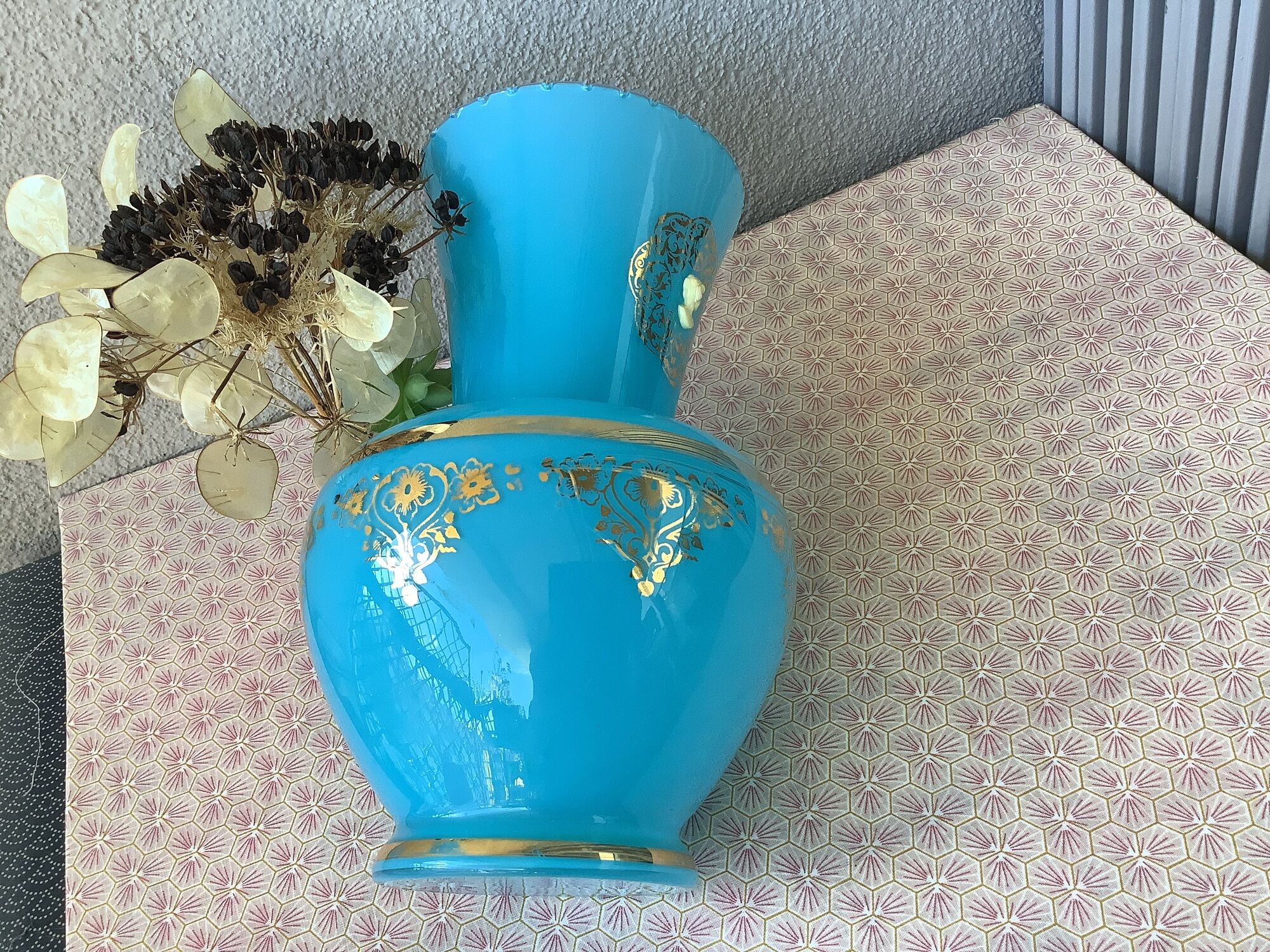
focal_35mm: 31
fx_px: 1137
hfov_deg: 58.4
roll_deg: +17.8
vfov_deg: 45.4
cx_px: 635
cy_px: 476
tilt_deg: -41.9
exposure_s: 1/120
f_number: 2.4
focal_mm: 3.3
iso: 80
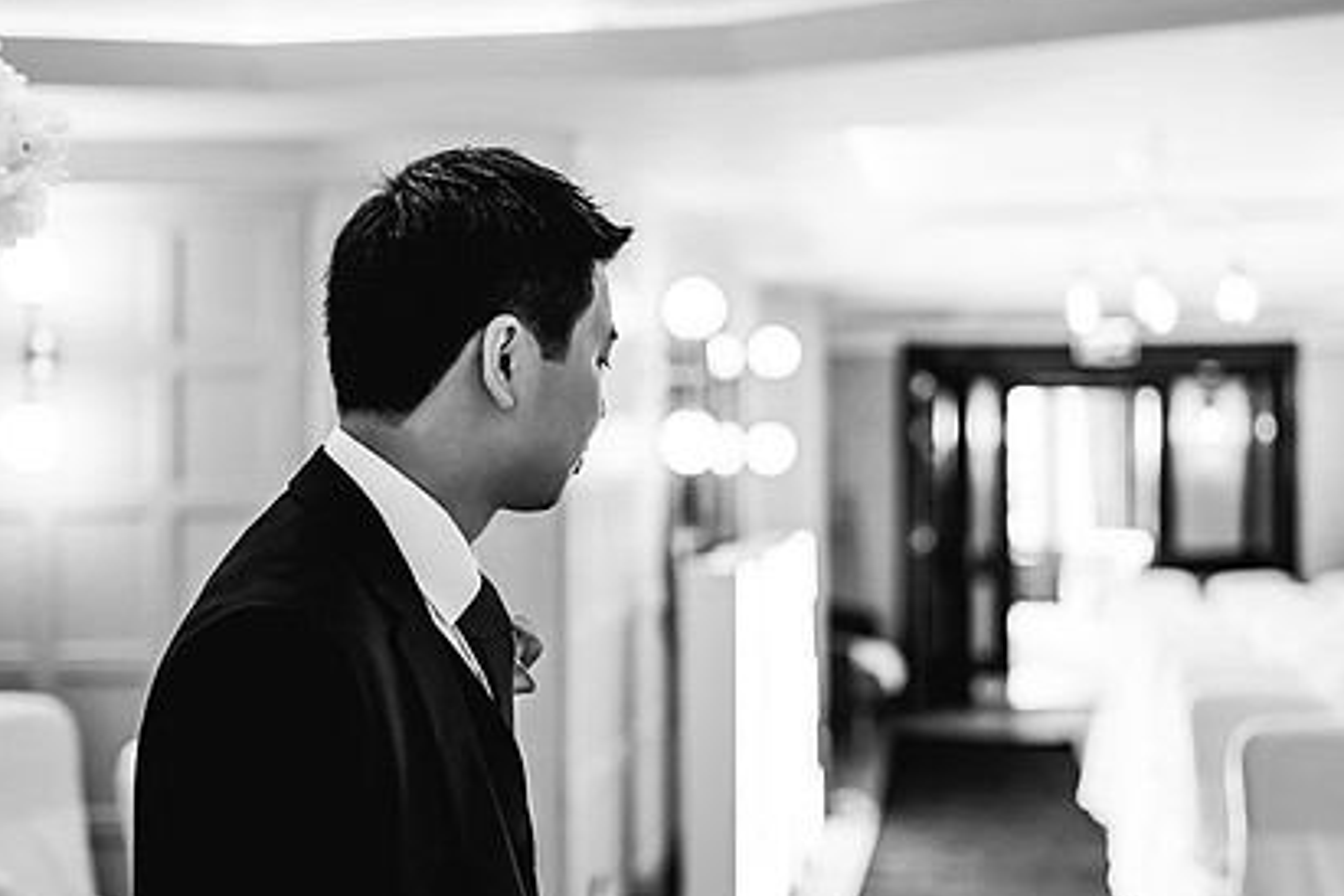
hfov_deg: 38.2
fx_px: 1941
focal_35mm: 52
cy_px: 479
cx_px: 677
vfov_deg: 26.0
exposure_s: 1/250
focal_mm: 35
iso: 640
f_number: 1.6
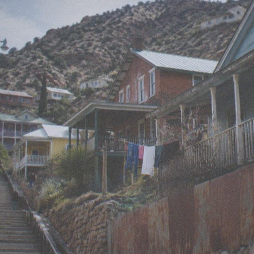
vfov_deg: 27.7
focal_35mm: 62
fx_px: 515
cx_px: 166
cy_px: 128
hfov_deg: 27.6
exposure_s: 1/1000
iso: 500
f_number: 5.6
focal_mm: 48
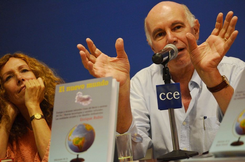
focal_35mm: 82
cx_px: 122
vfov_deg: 16.5
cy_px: 81
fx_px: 560
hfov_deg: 24.7
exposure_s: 1/60
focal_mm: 55
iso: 1600
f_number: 4
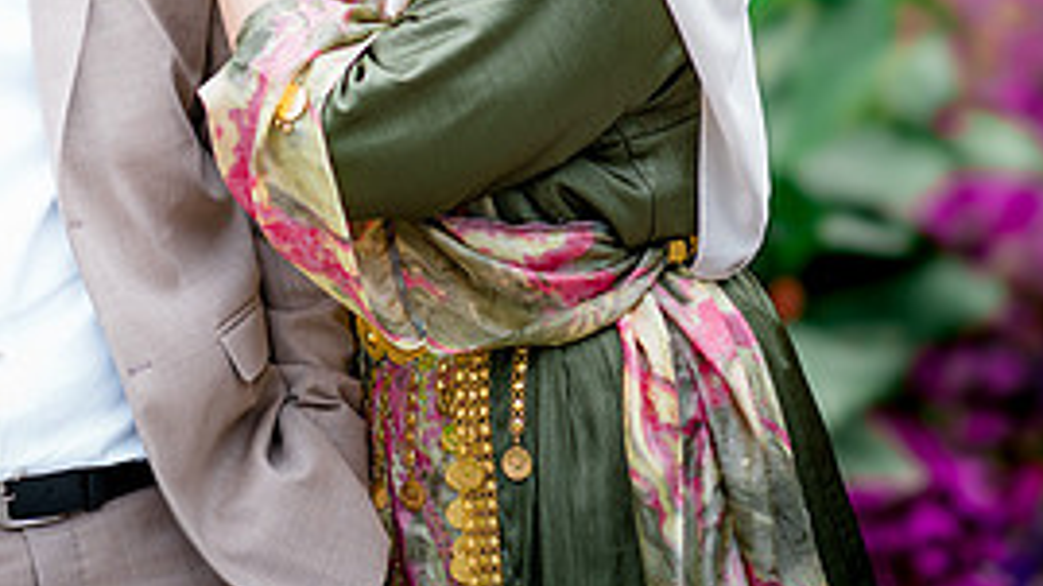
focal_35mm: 217
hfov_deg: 9.9
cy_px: -41
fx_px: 5998
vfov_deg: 5.6
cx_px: 159
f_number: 1.4
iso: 100
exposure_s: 1/1600
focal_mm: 85
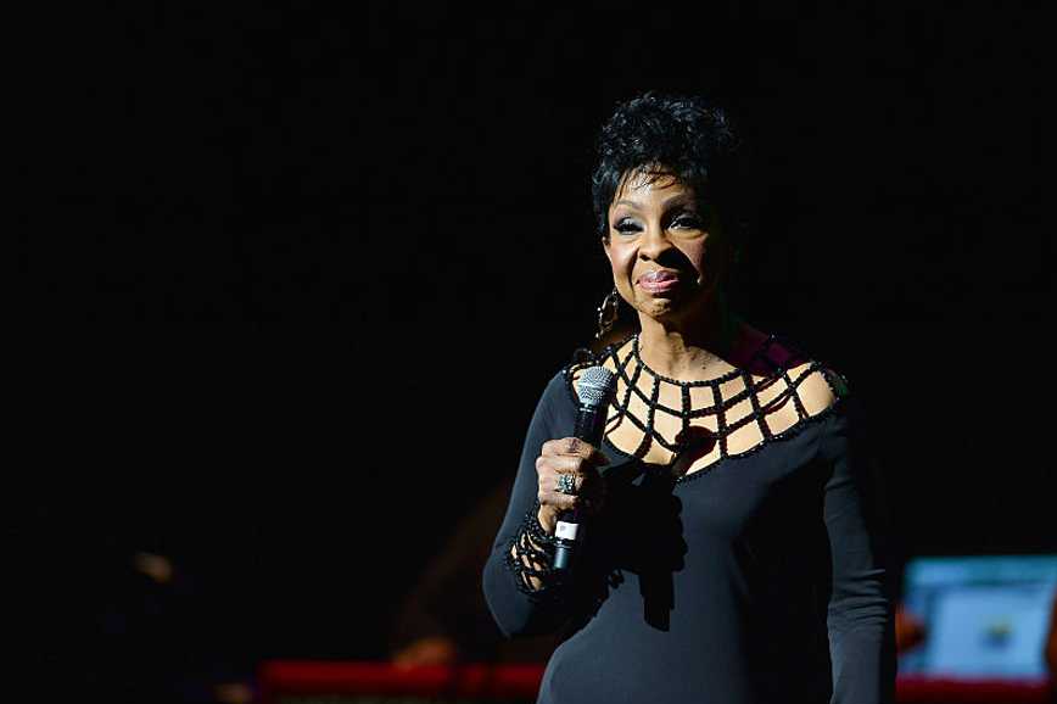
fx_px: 11358
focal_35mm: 387
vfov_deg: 3.5
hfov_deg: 5.3
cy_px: 445
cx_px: 593
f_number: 3.2
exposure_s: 1/250
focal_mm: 300
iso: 800
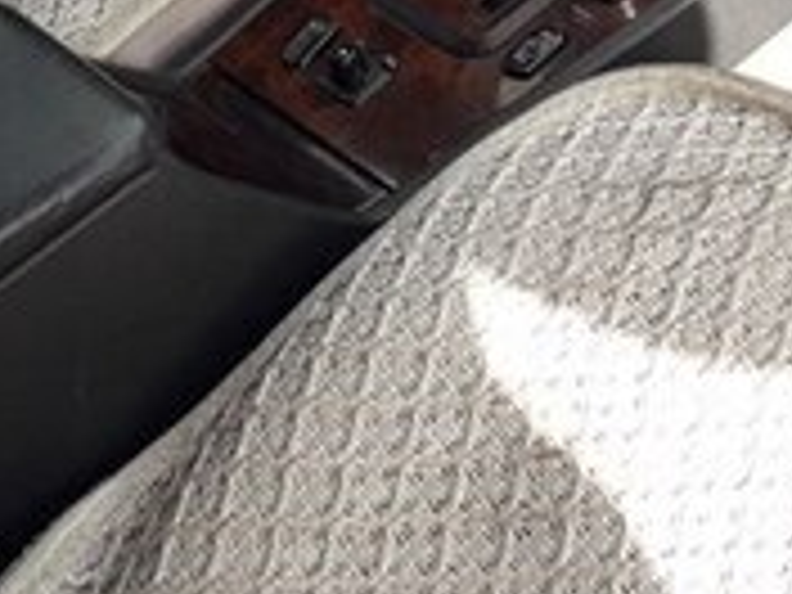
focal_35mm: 101
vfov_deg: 13.9
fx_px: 2311
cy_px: -263
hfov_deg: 19.3
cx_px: 216
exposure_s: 1/314
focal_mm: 3.6
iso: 40
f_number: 1.9
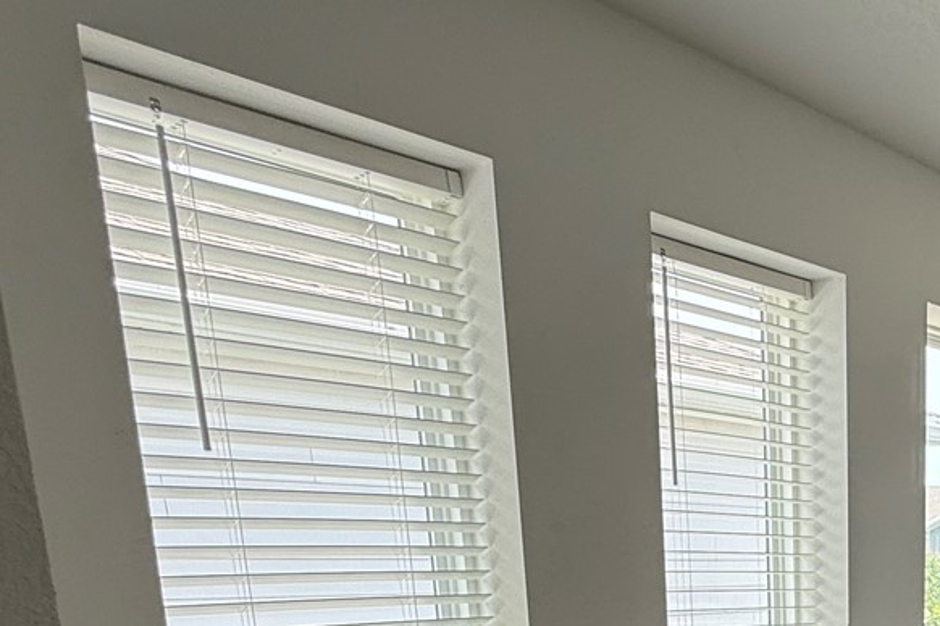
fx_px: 1044
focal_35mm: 40
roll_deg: -1.2
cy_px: 787
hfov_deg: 40.3
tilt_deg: -12.9
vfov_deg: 28.3
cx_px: 1005
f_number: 2.2
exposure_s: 1/159
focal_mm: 2.22
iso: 50
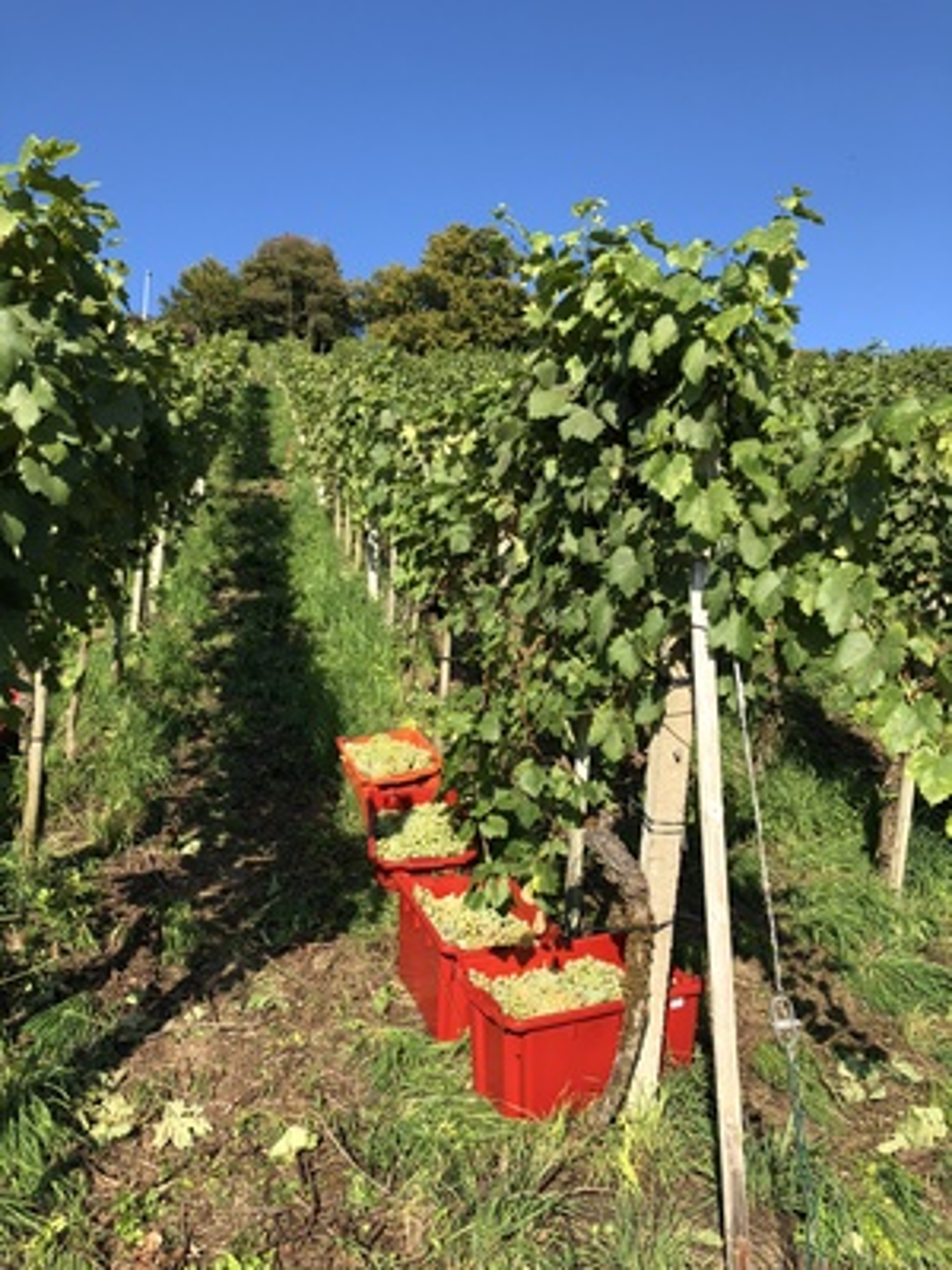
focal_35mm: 28
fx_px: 1027
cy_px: 635
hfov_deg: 49.7
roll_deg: +1.0
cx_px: 476
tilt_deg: +15.2
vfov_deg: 63.4
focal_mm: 3.99
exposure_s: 1/827
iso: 20
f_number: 1.8
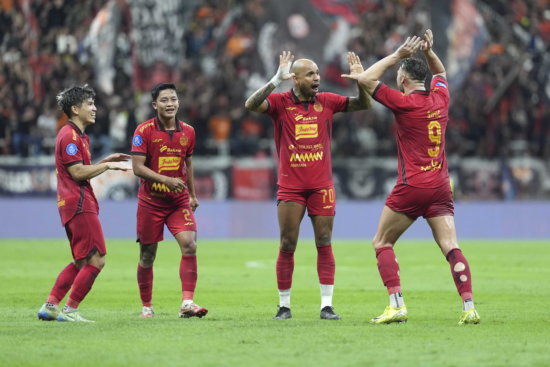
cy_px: 184
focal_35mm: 300
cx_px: 275
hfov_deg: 6.9
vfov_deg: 4.6
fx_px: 4583
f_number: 2.8
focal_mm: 300
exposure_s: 1/1250
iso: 4000
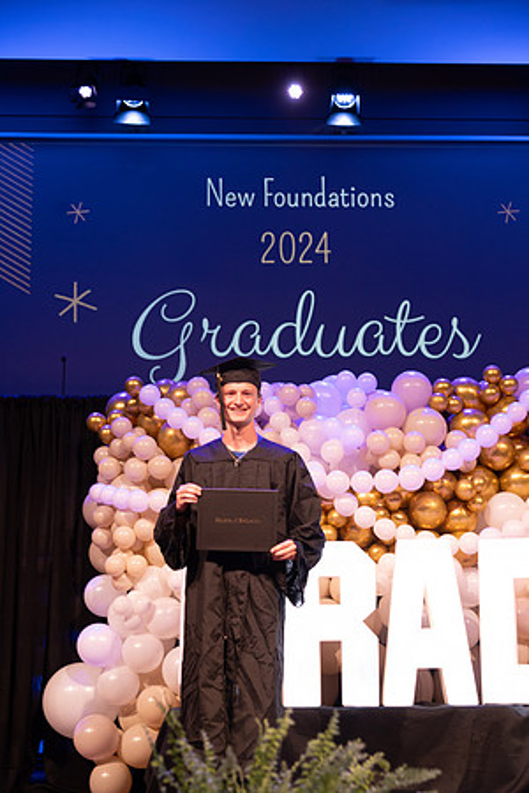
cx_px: 264
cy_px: 396
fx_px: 1212
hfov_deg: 24.6
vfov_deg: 36.2
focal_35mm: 55
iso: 1600
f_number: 4
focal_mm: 55
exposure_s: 1/200
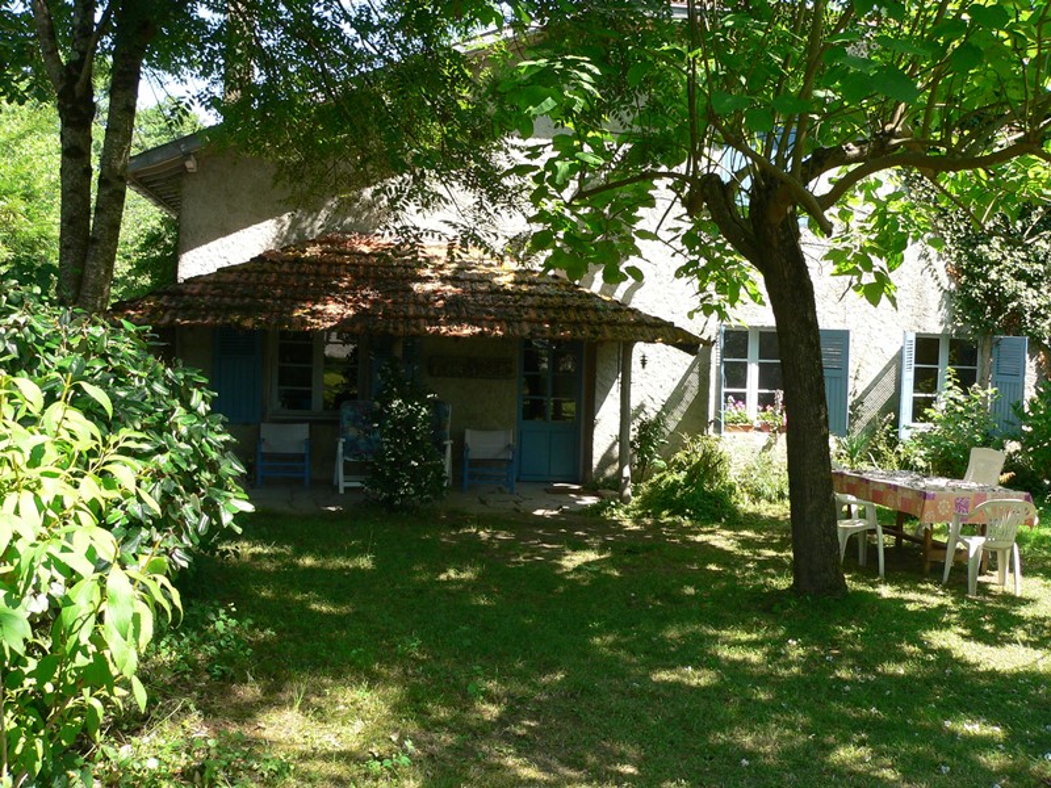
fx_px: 1093
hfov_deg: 51.4
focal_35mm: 36
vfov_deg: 39.7
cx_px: 526
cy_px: 394
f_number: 4
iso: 100
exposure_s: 1/125
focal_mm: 6
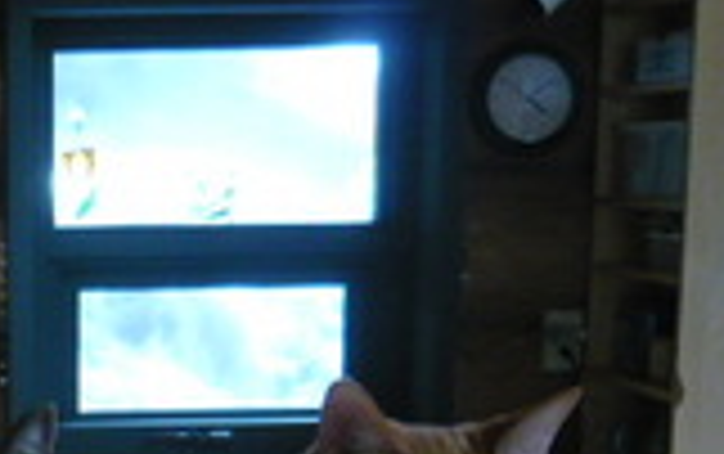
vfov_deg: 13.5
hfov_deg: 20.9
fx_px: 1797
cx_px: -189
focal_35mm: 91
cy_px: 699
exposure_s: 1/20
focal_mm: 5.5
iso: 400
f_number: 2.8
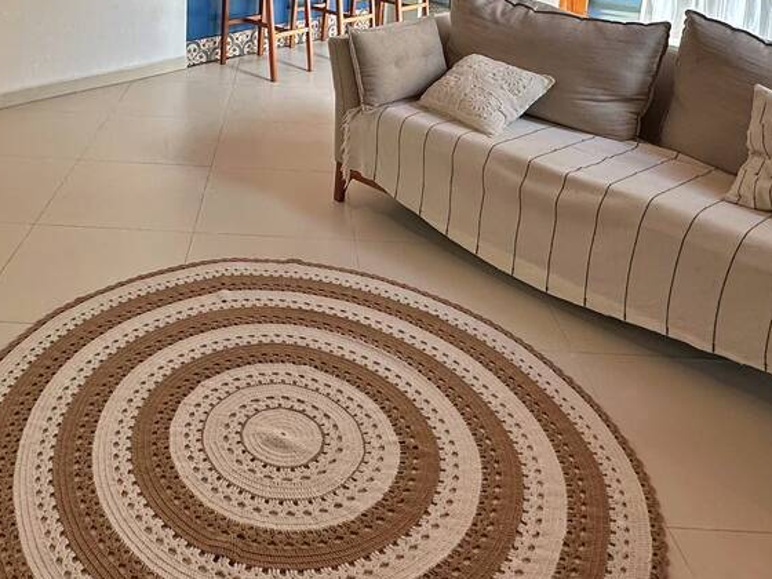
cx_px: 273
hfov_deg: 50.6
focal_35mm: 36
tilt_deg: -8.9
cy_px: -39
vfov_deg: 34.8
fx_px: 803
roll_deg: -2.2
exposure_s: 1/227
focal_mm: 2.22
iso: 40
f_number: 2.2
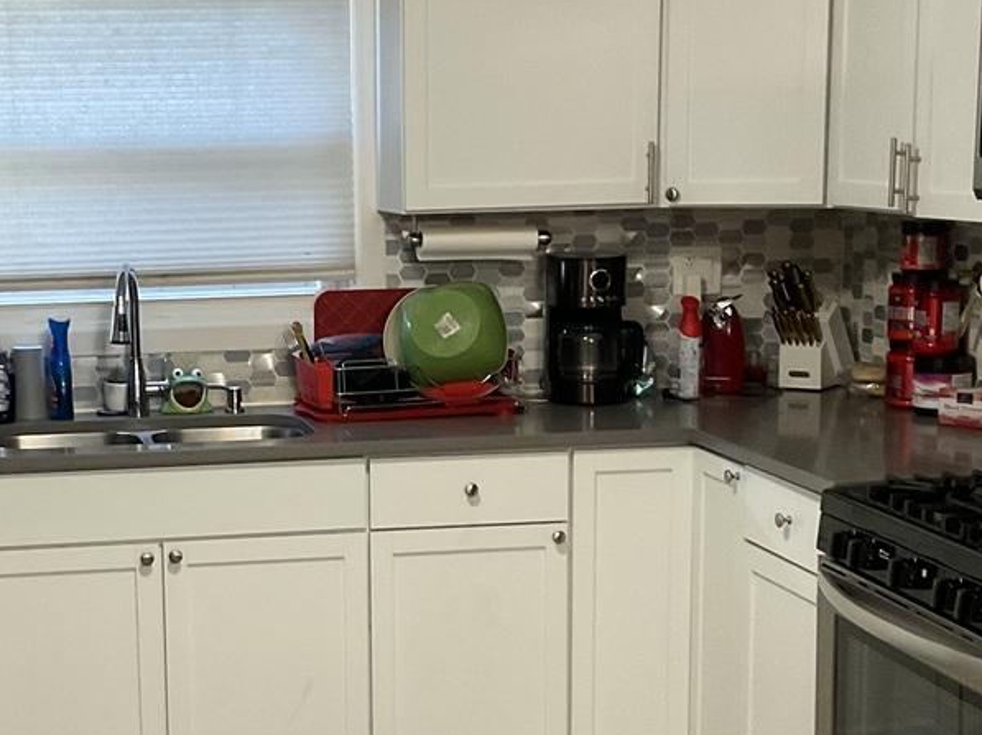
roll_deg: +1.1
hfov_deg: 27.5
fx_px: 1985
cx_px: 288
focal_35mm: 70
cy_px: 487
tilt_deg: -10.5
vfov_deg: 20.9
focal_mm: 3
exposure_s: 1/60
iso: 160
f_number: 1.8
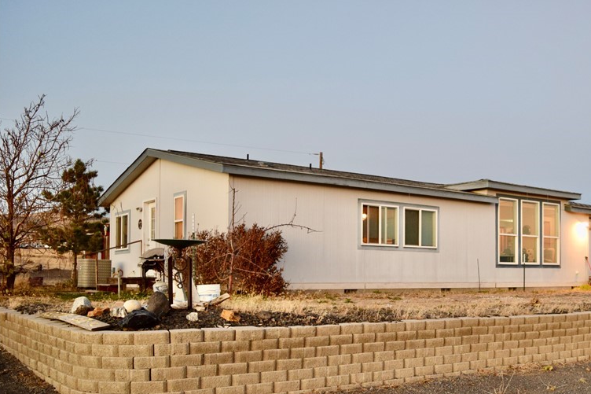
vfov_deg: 33.8
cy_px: 271
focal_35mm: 39
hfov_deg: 48.1
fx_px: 640
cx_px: 424
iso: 640
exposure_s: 1/60
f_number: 4
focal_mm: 18
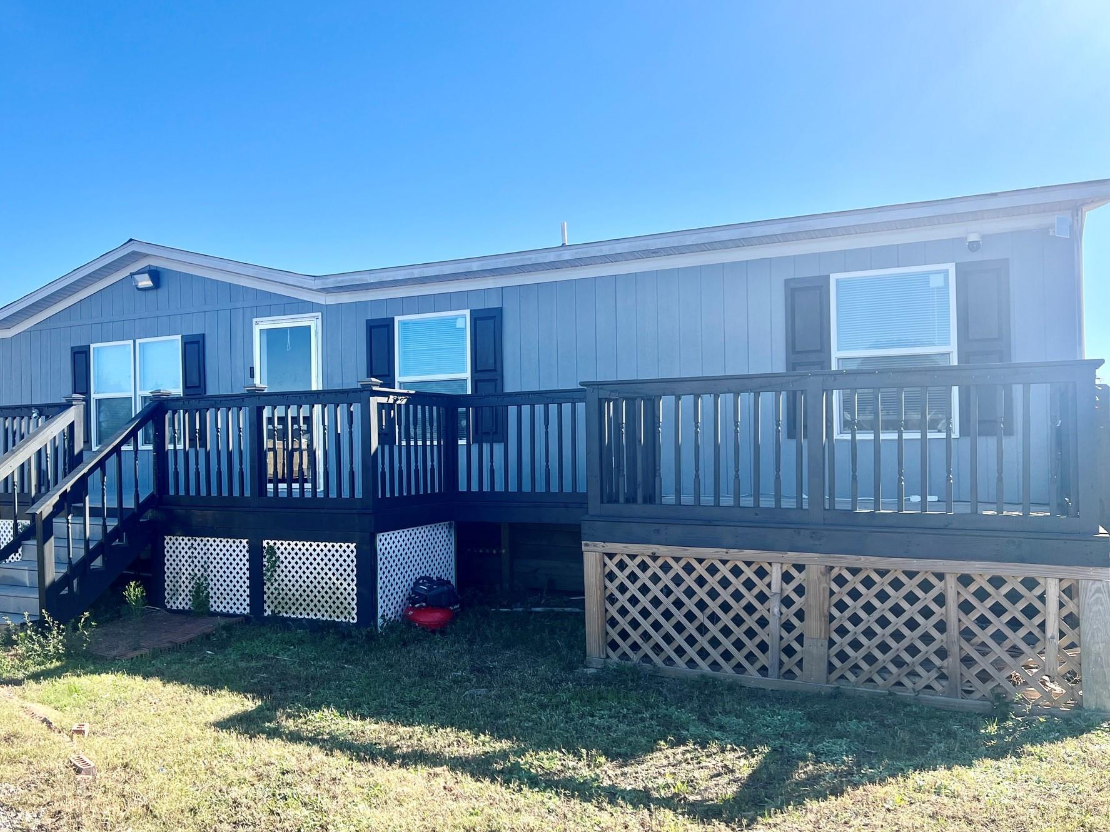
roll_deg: +0.2
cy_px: 409
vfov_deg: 46.8
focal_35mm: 30
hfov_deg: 59.7
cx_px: 480
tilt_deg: +0.3
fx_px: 962
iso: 50
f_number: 1.5
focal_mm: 5.7
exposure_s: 1/2841
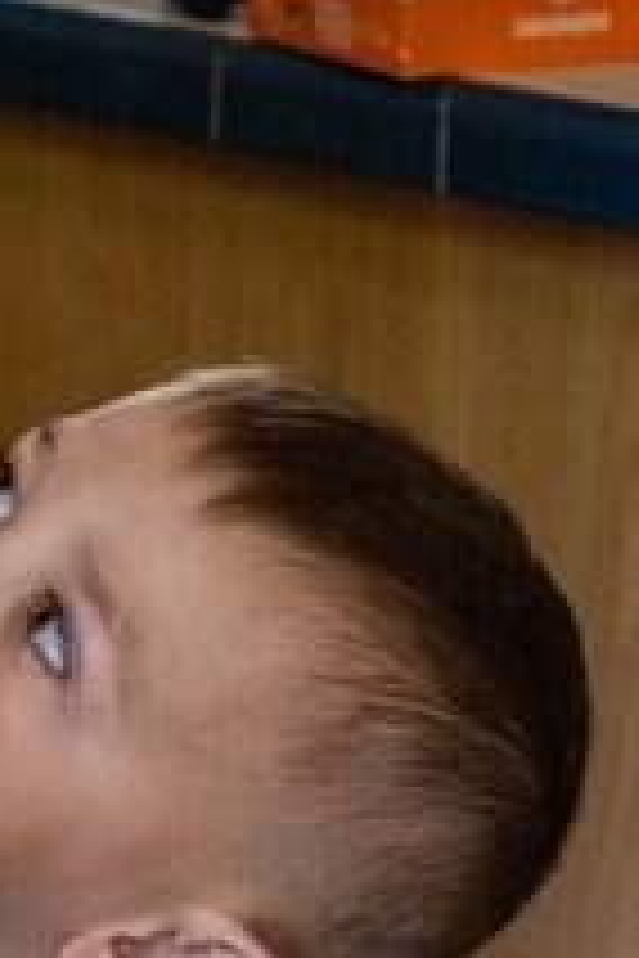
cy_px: -544
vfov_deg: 12.5
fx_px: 4122
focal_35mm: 155
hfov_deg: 8.0
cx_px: -1053
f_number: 4
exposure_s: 1/250
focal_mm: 27.5
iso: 1600
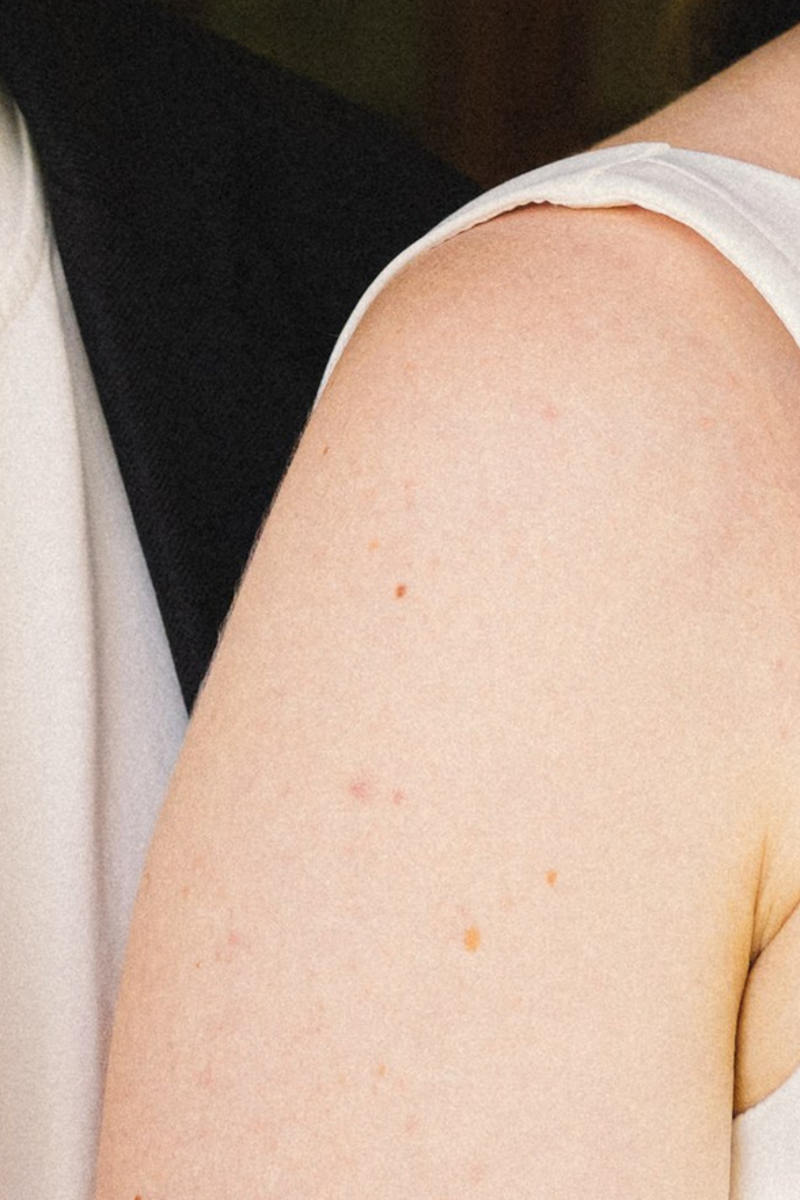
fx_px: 5068
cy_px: -56
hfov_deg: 9.0
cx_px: 569
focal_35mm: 152
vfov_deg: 13.3
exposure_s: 1/320
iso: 1000
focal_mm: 35
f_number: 3.5
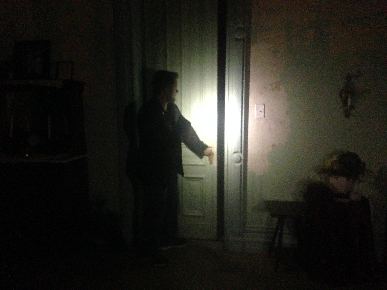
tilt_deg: -7.3
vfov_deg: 42.9
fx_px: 369
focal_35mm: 33
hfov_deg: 55.4
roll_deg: -0.2
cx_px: 194
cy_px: 145
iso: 1600
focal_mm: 4.12
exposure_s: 1/15
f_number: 2.4
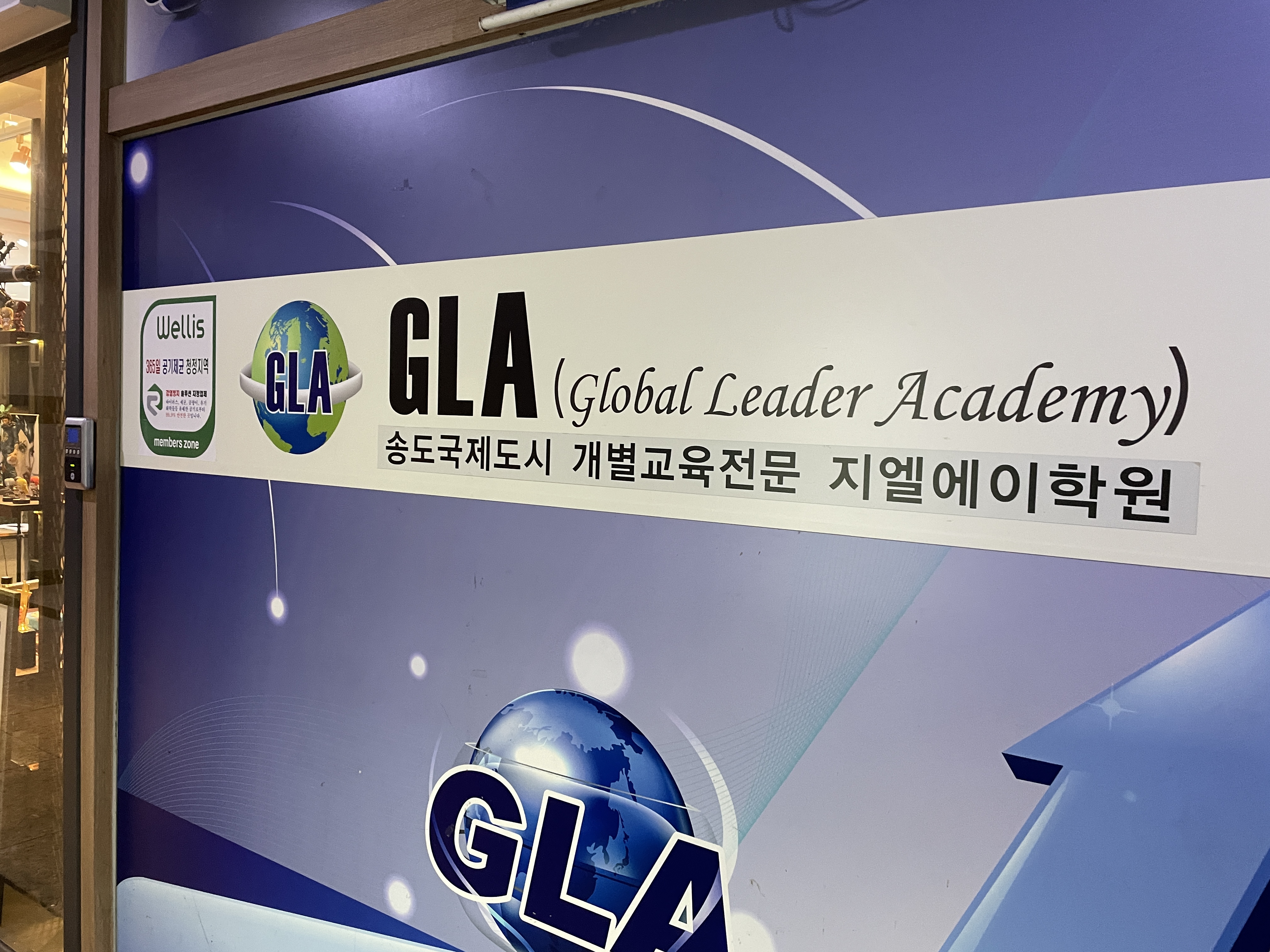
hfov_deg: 67.3
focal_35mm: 26
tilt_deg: -2.1
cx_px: 635
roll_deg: -2.2
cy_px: 476
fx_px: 954
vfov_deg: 53.1
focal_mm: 4.2
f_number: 1.6
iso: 250
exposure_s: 1/60
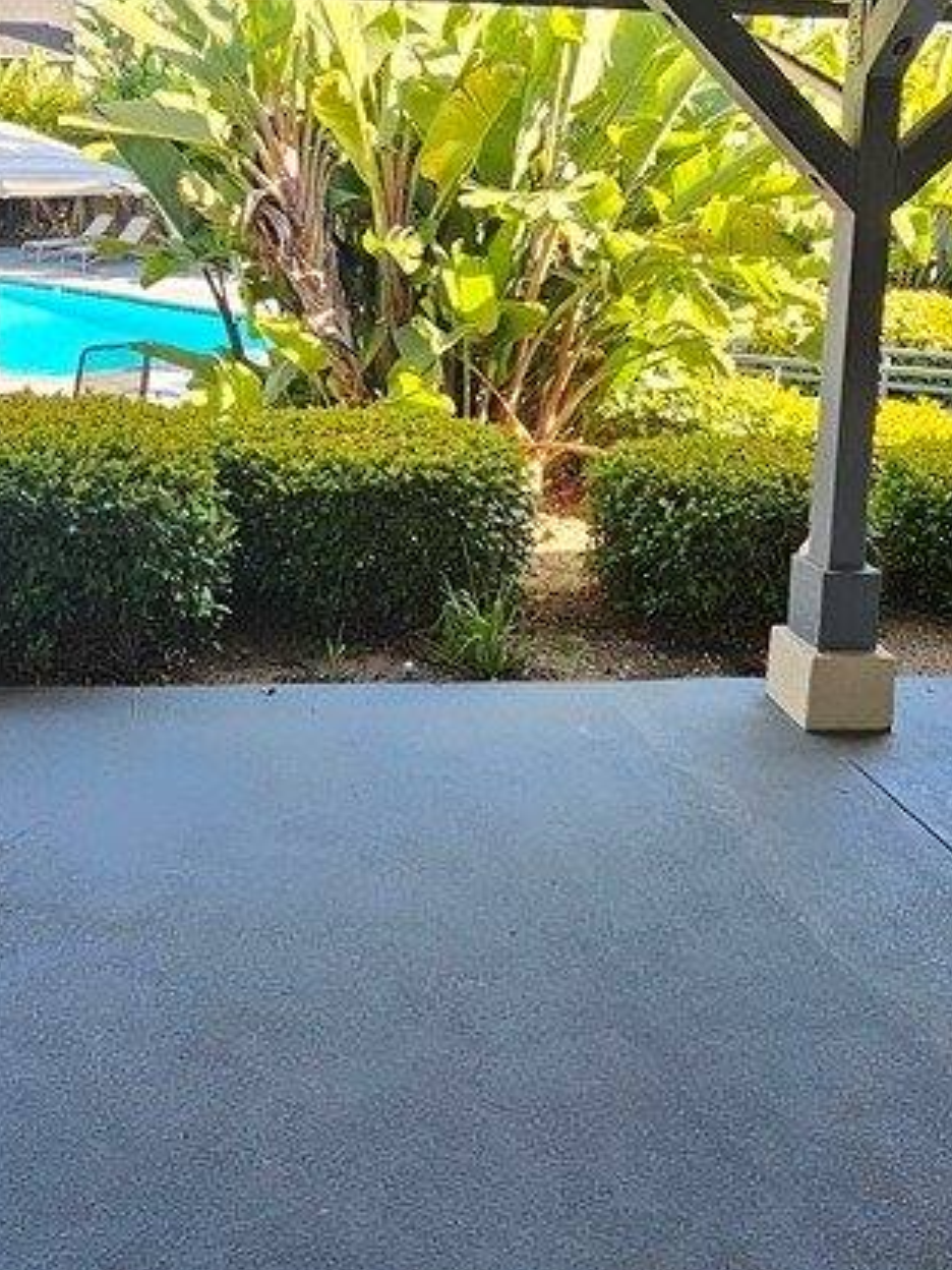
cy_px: 290
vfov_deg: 53.7
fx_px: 1173
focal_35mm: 32
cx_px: 323
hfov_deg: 43.6
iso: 80
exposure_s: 1/225
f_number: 2.2
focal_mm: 2.2
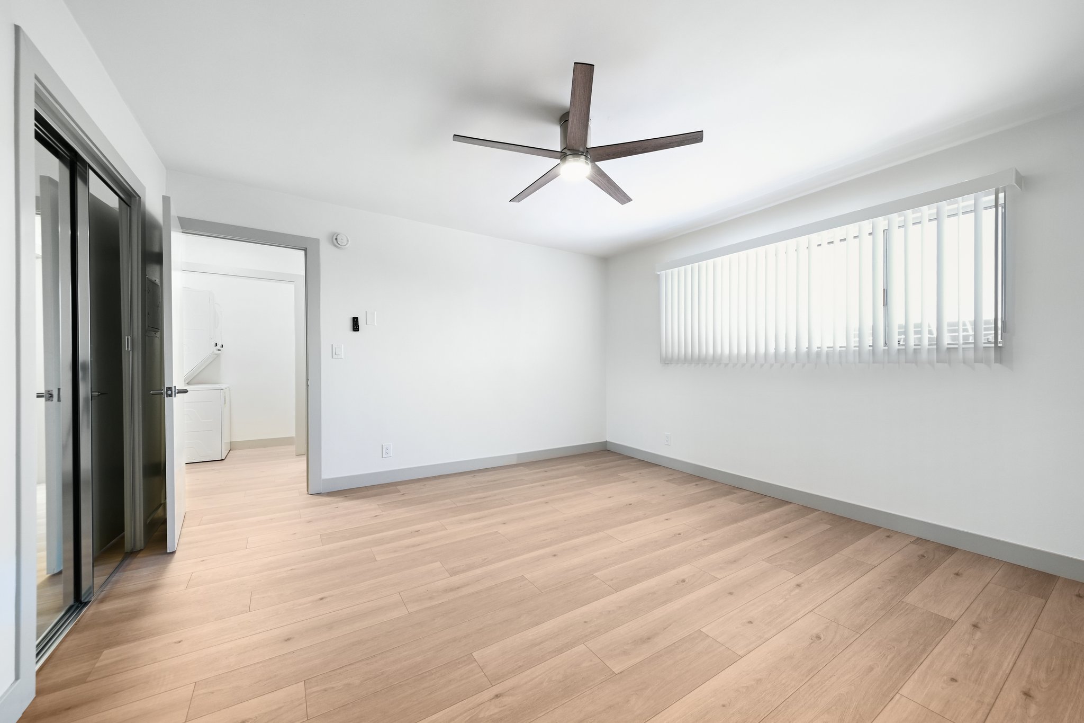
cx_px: 542
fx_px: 391
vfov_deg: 85.4
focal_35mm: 13
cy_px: 362
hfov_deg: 108.3
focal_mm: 13
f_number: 8
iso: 250
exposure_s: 1/4
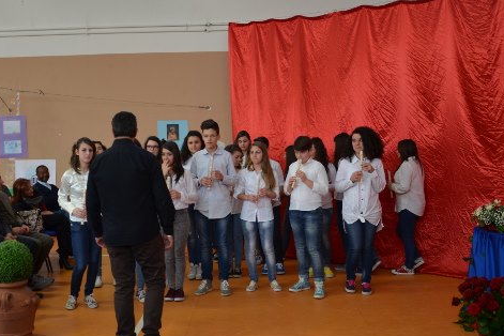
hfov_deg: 45.7
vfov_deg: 31.4
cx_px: 234
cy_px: 158
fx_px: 597
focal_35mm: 43
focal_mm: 21
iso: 400
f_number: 4
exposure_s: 1/60
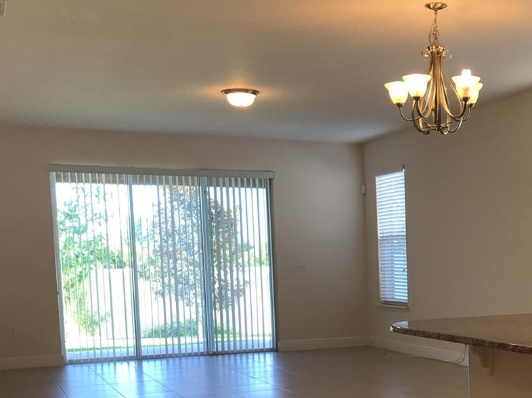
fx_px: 876
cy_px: 375
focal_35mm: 57
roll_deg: +1.8
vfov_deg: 24.7
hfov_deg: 32.6
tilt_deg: -8.6
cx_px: 449
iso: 25
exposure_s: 1/60
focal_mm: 3.99
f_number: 1.8
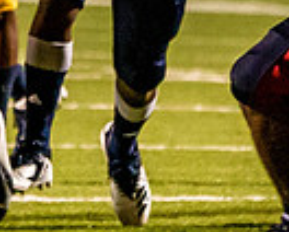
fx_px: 11770
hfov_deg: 1.4
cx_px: -149
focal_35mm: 1374
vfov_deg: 1.1
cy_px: -160
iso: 6400
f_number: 5.6
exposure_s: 1/750
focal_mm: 215
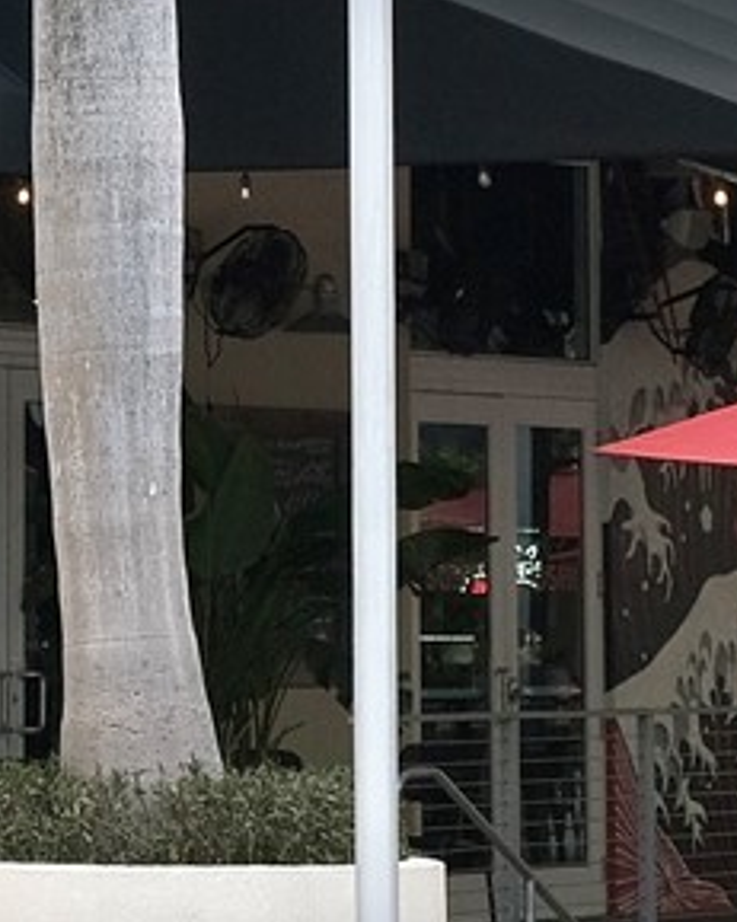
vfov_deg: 8.0
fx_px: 6465
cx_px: -234
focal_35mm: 237
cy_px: -429
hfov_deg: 6.5
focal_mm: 28.9
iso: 500
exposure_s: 1/200
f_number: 5.6
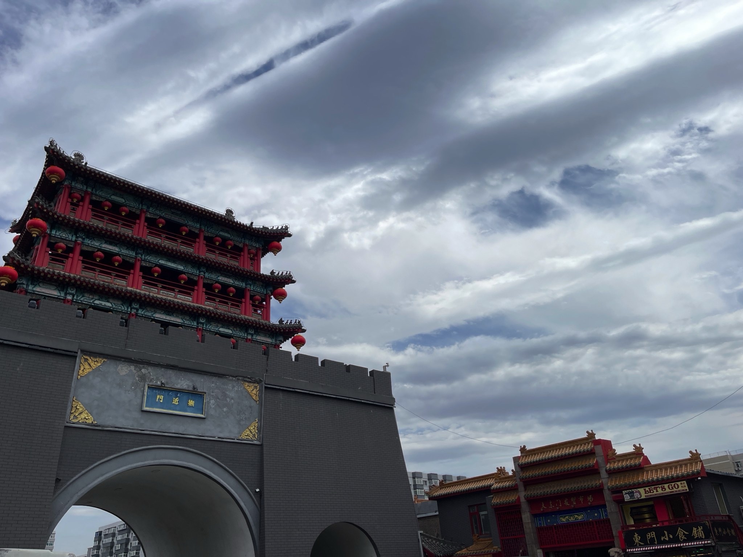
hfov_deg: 69.4
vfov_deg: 54.9
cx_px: 372
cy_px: 278
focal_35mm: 25
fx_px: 537
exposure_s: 1/10989
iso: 40
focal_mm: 5.1
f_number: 1.6
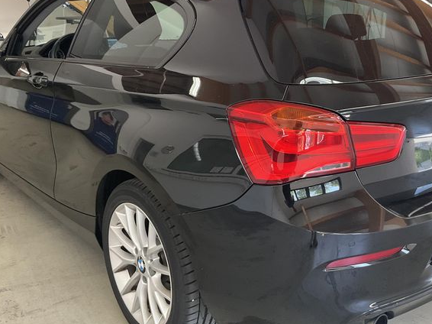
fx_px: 511
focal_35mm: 41
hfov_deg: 45.6
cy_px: 147
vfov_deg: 35.1
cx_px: 253
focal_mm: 3
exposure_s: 1/60
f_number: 1.8
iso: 100
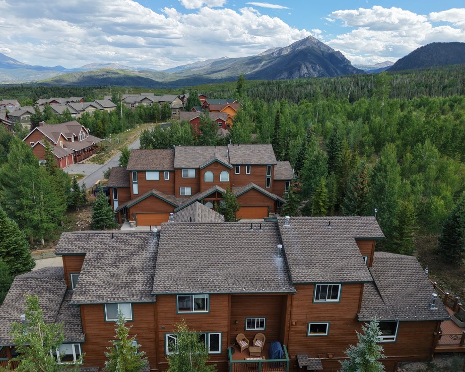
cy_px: 189
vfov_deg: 54.9
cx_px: 222
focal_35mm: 26
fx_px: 358
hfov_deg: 66.0
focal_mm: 8.67
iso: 100
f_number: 1.8
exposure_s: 1/1000
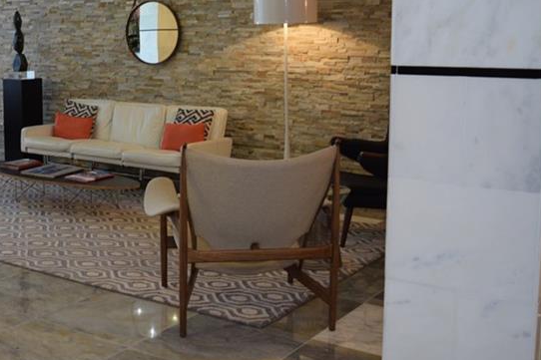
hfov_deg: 36.9
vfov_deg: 26.3
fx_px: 766
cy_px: 115
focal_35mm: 51
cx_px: 76
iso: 400
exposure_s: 1/40
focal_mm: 18
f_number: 3.5
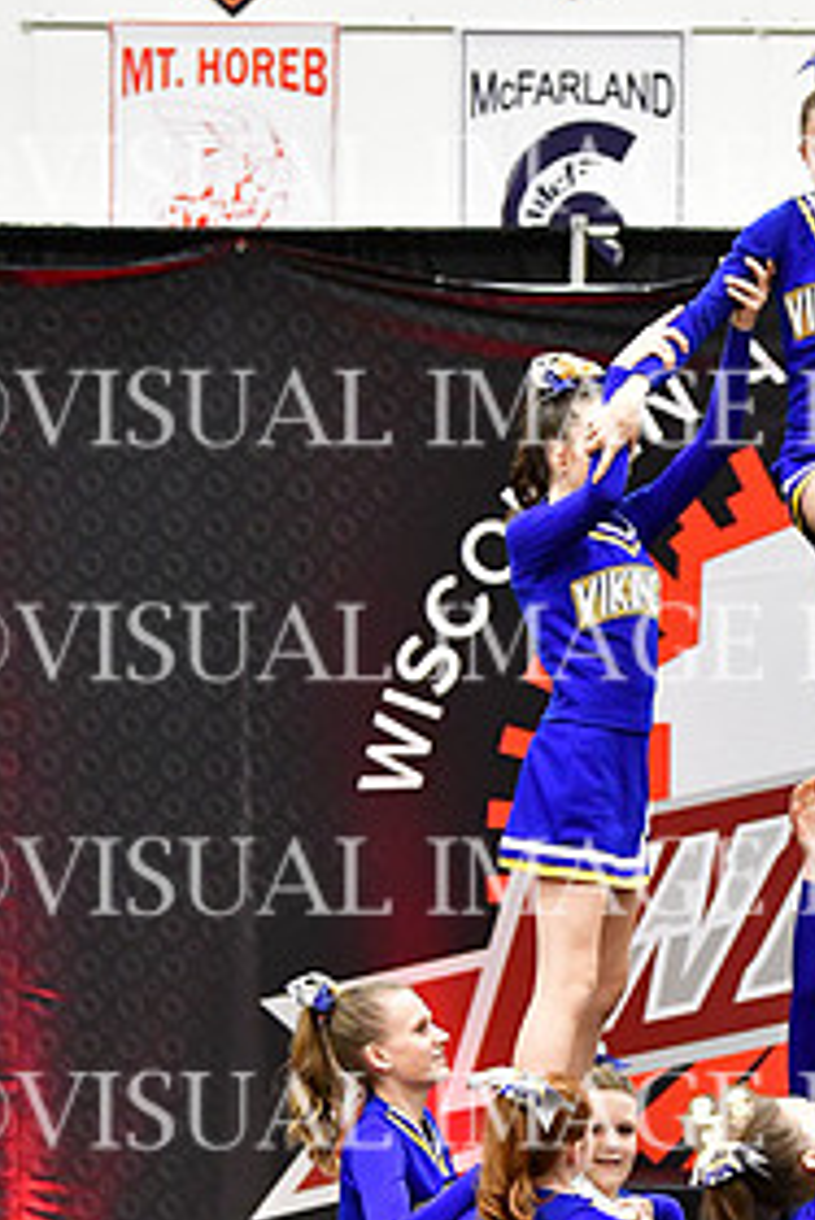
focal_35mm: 255
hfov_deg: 5.4
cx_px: 769
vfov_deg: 8.1
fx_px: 8648
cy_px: 993
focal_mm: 82
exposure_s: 1/500
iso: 5000
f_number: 3.2
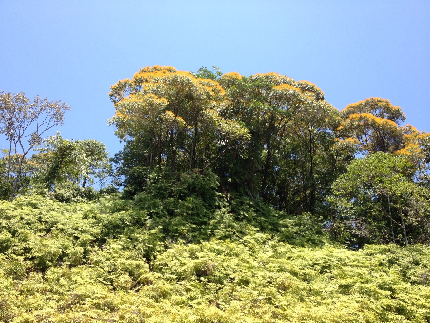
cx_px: 215
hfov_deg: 52.6
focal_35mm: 35
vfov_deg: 40.7
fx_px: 435
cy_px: 162
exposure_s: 1/756
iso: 50
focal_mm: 4.28
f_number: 2.4
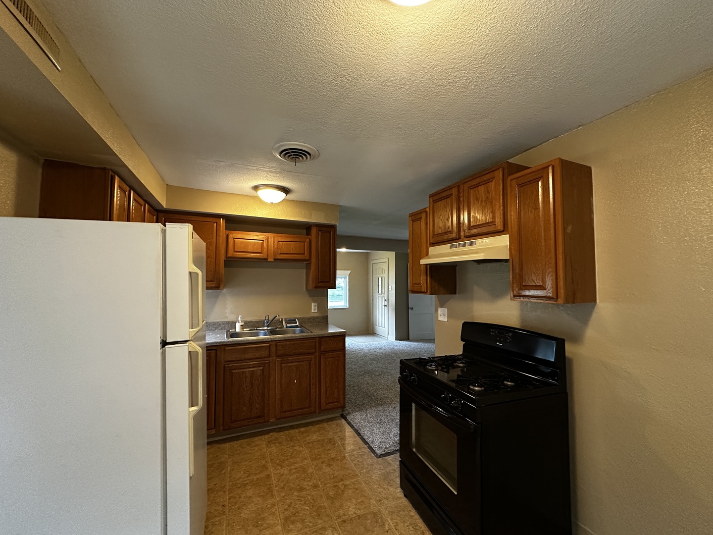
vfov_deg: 85.7
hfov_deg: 102.1
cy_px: 268
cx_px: 356
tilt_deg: +3.1
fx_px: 288
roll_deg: -0.8
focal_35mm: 14
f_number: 2.2
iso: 500
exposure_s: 1/60
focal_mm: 2.22
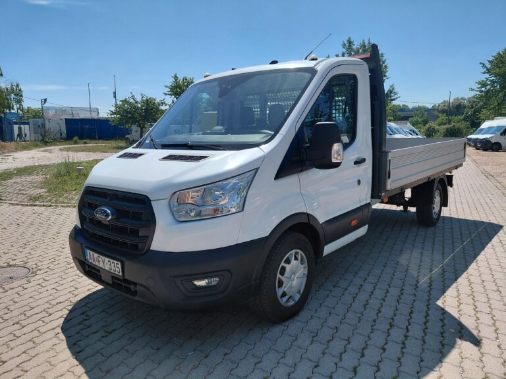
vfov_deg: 54.9
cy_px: 190
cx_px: 253
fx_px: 365
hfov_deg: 69.4
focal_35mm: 25
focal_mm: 4.69
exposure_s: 1/3420
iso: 50
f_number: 1.8
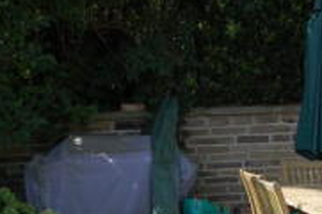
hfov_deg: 20.1
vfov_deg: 13.7
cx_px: 340
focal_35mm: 98
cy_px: 210
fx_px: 875
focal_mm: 18
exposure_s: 1/200
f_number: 7.1
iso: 200
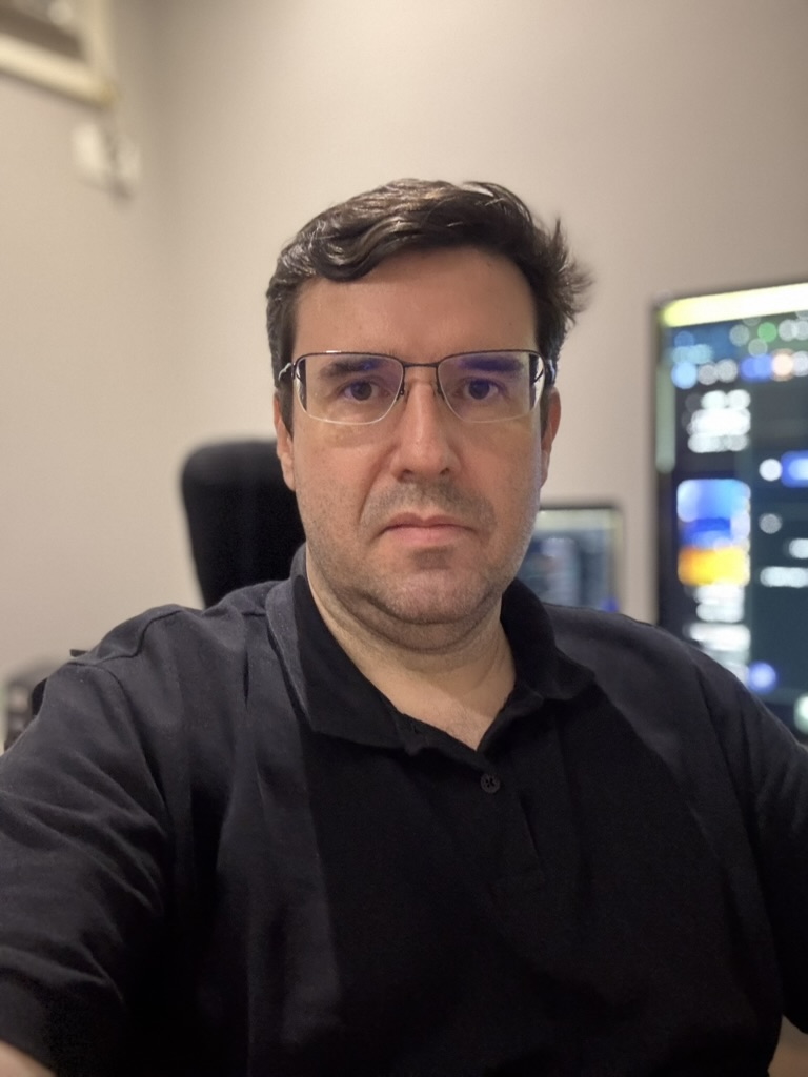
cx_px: 404
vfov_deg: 60.0
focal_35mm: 30
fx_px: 934
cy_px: 538
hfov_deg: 46.8
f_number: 1.9
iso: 640
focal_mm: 2.69
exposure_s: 1/17
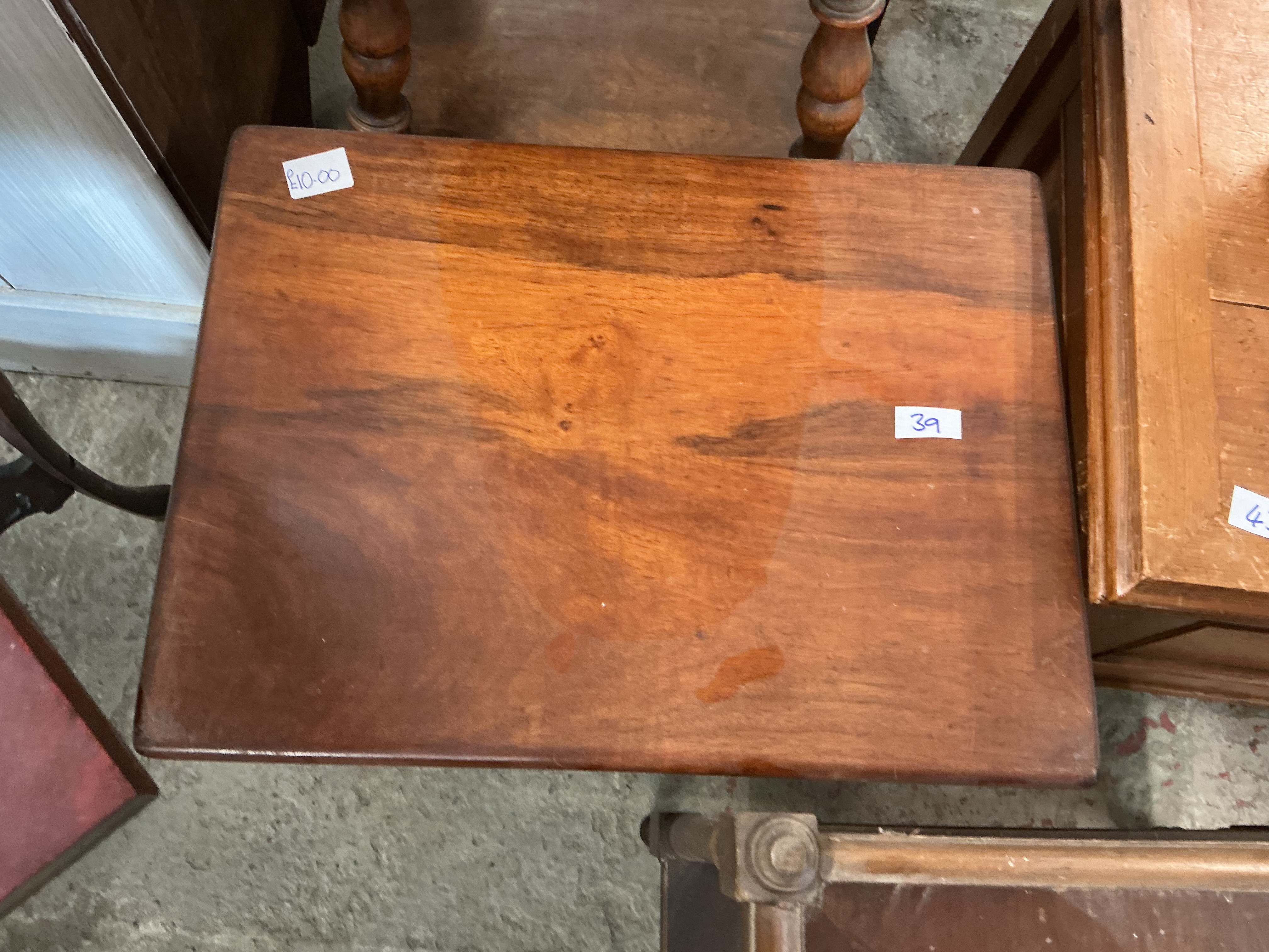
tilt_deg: -72.2
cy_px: 476
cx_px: 634
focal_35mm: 29
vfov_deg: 48.2
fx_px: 1063
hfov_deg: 61.7
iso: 200
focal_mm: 3
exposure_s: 1/33
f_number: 1.8
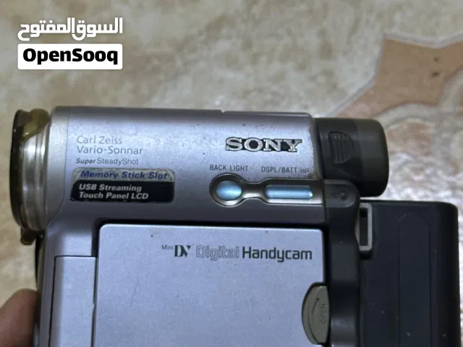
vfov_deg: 30.3
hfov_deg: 39.7
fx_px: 642
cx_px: 232
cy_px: 174
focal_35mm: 48
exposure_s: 1/33
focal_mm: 6.86
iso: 320
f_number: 1.78
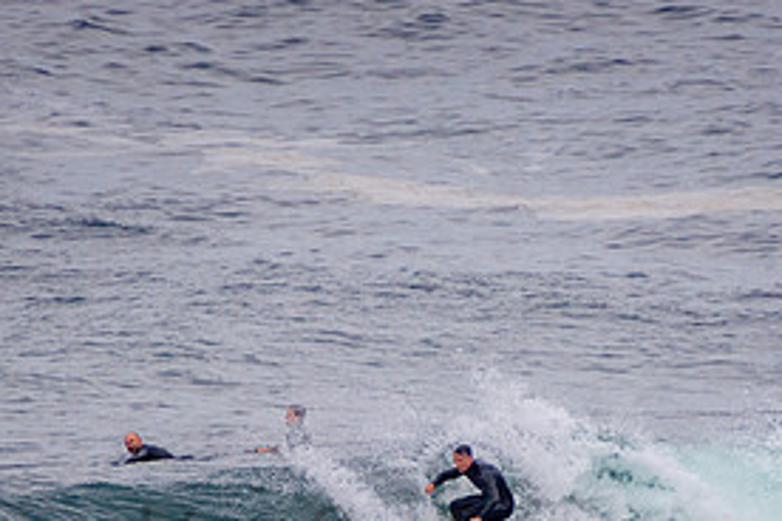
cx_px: 434
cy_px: 525
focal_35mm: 1261
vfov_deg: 1.1
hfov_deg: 1.6
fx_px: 27390
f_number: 5.6
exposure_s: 1/250
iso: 900
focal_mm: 400
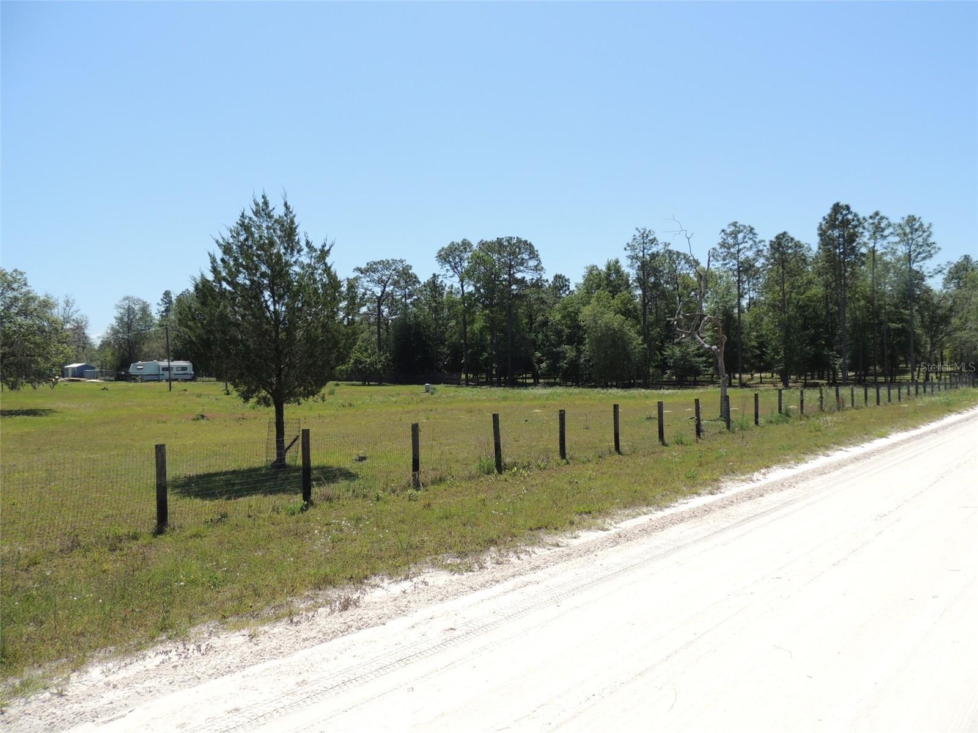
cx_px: 489
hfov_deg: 71.6
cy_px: 366
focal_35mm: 24
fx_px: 678
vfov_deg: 56.8
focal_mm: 4.3
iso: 100
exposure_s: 1/1600
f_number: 3
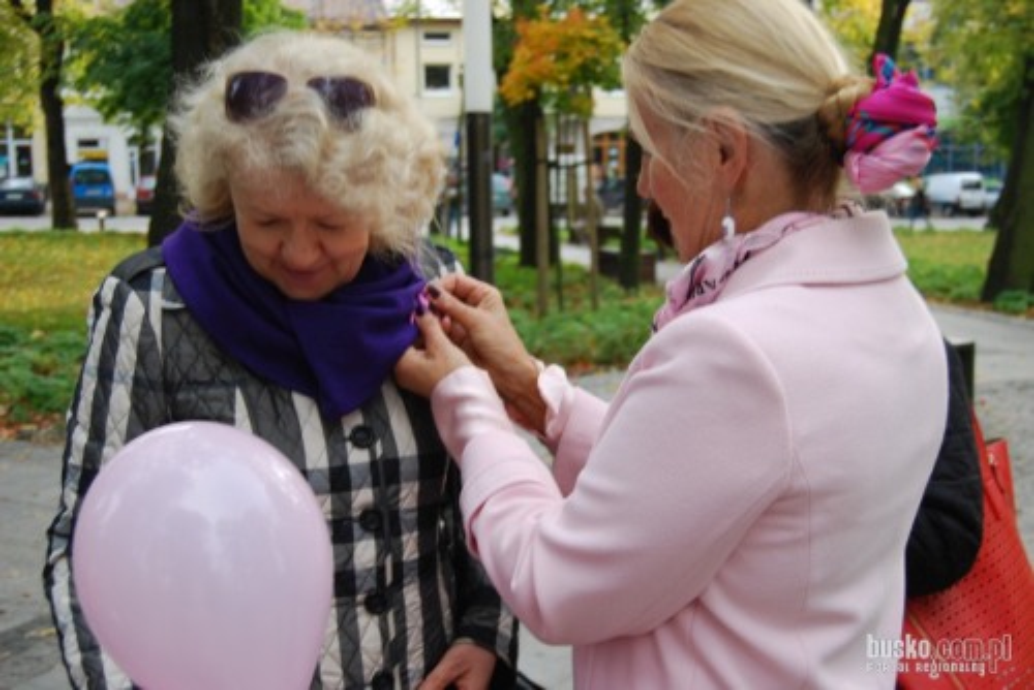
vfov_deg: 29.0
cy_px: 345
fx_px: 1336
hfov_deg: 42.3
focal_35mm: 46
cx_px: 517
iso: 200
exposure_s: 1/100
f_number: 5
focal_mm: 31
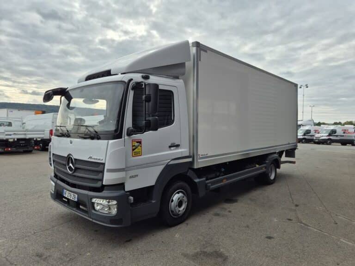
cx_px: 178
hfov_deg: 73.9
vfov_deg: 58.9
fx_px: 236
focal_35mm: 23
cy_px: 133
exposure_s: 1/1292
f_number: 1.8
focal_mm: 5.4
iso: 25
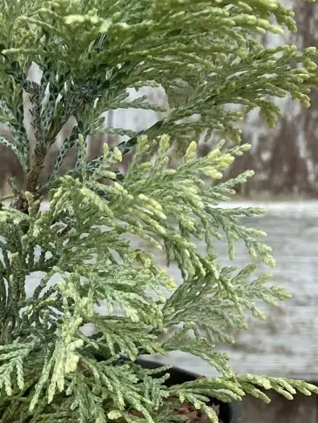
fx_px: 942
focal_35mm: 77
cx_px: 26
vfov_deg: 24.9
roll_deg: -1.6
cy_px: 335
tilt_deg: -11.3
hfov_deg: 18.8
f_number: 1.6
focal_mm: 4.2
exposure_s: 1/121
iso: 40
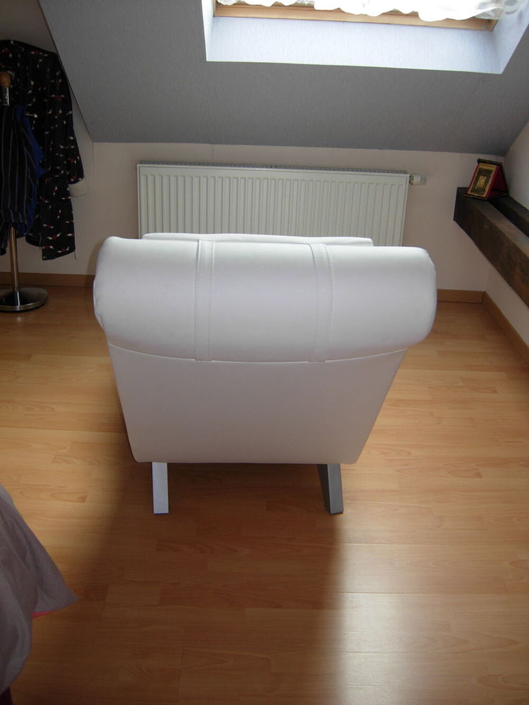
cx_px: 264
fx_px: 733
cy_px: 352
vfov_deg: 51.4
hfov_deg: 39.7
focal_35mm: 36
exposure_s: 1/45.2
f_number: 2.7
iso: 50
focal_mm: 7.5
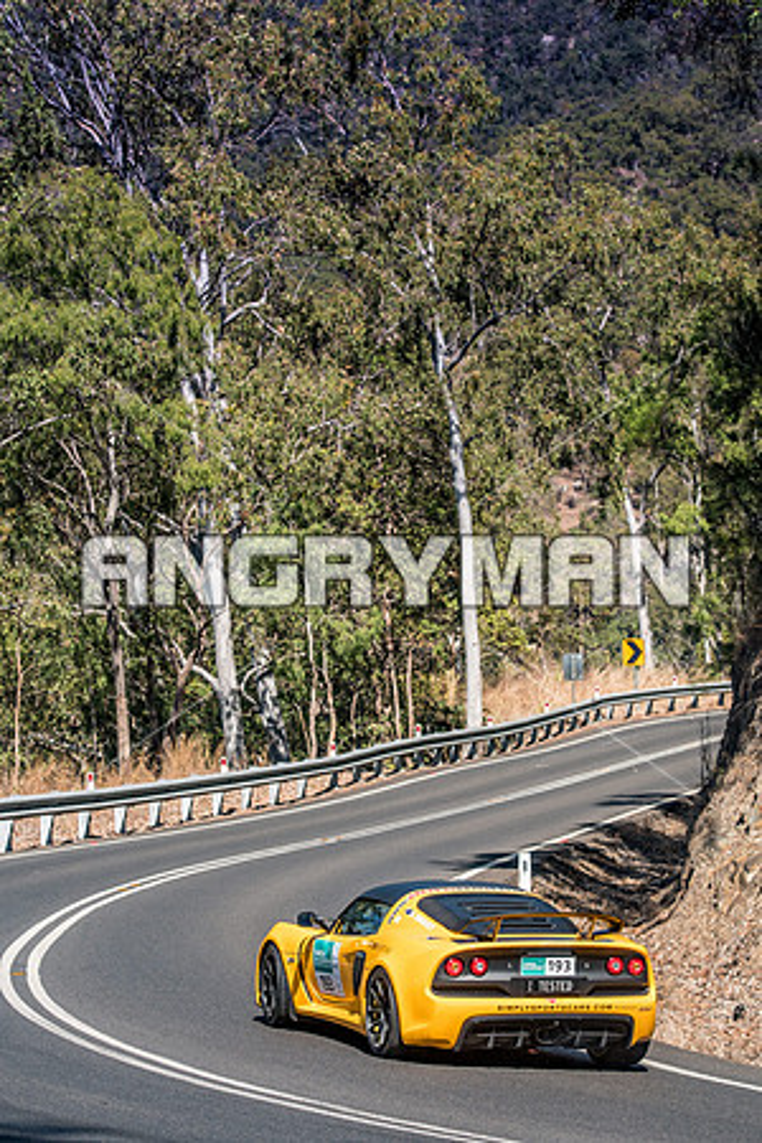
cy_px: 572
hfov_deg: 10.8
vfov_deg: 16.1
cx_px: 381
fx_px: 4048
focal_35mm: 128
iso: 250
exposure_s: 1/2000
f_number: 5
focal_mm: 85
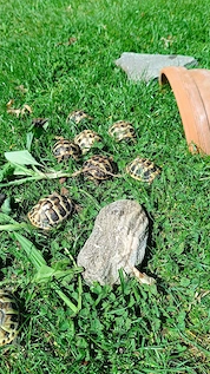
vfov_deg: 59.5
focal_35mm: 33
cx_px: 66
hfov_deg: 35.2
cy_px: 193
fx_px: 327
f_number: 1.88
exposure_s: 1/1012
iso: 54
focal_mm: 5.59
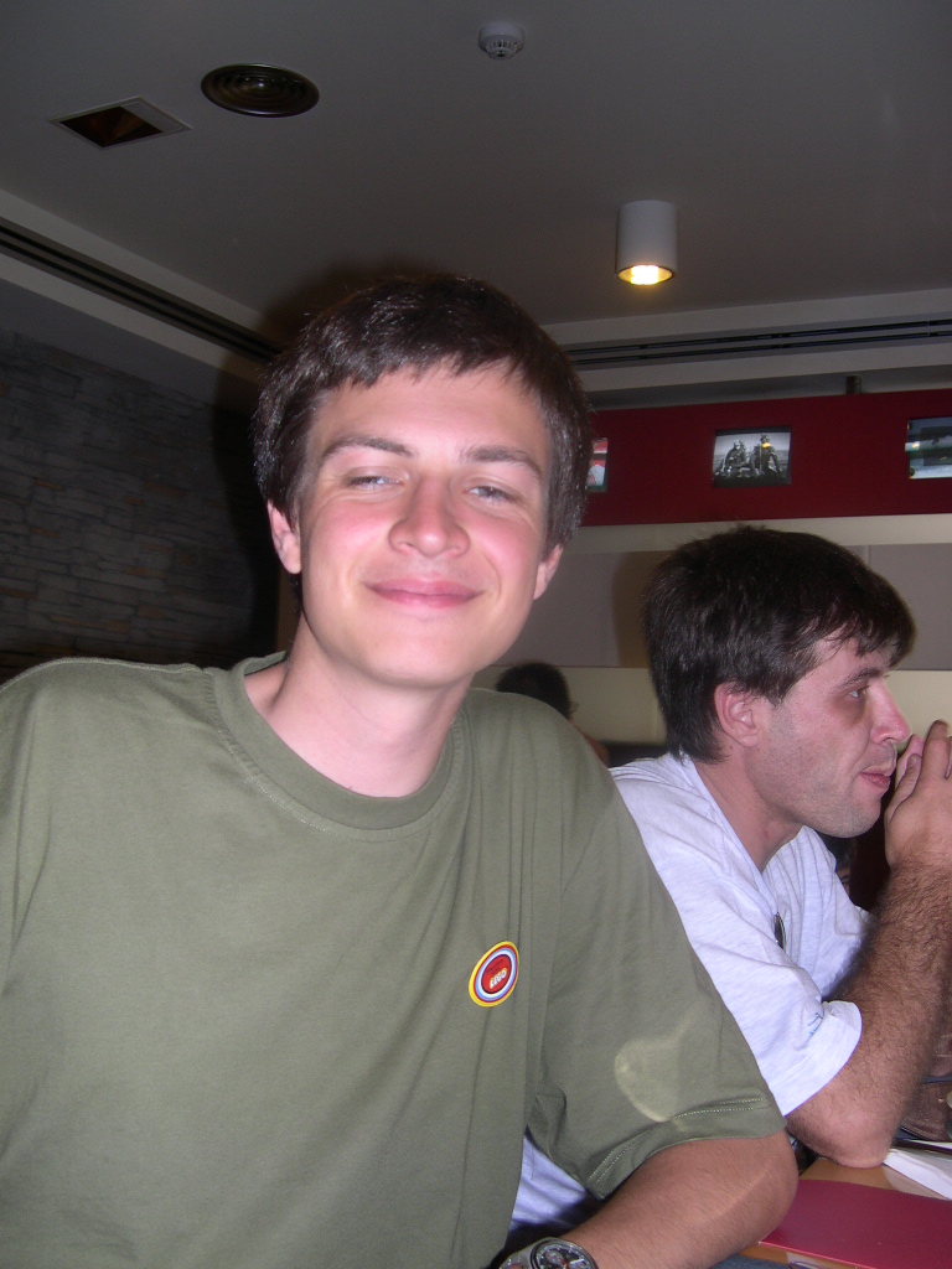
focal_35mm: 38
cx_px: 476
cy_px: 634
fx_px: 1393
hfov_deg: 37.7
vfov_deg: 49.0
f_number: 2.8
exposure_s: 1/60
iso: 100
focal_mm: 8
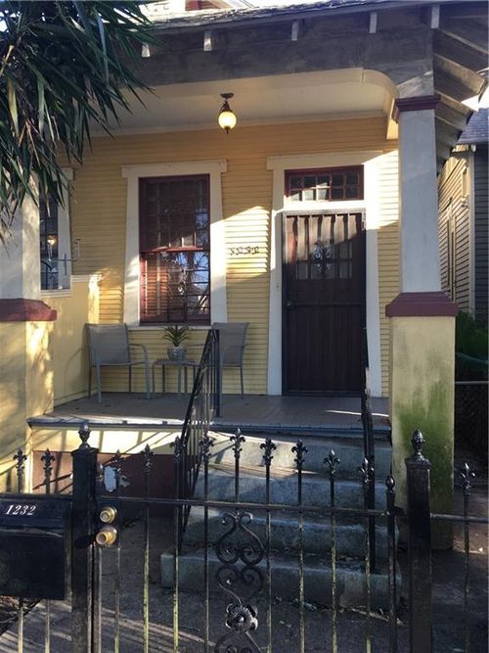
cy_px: 326
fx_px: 546
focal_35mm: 29
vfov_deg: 61.7
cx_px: 244
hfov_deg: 48.2
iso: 32
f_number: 2.2
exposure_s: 1/60
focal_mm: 4.15
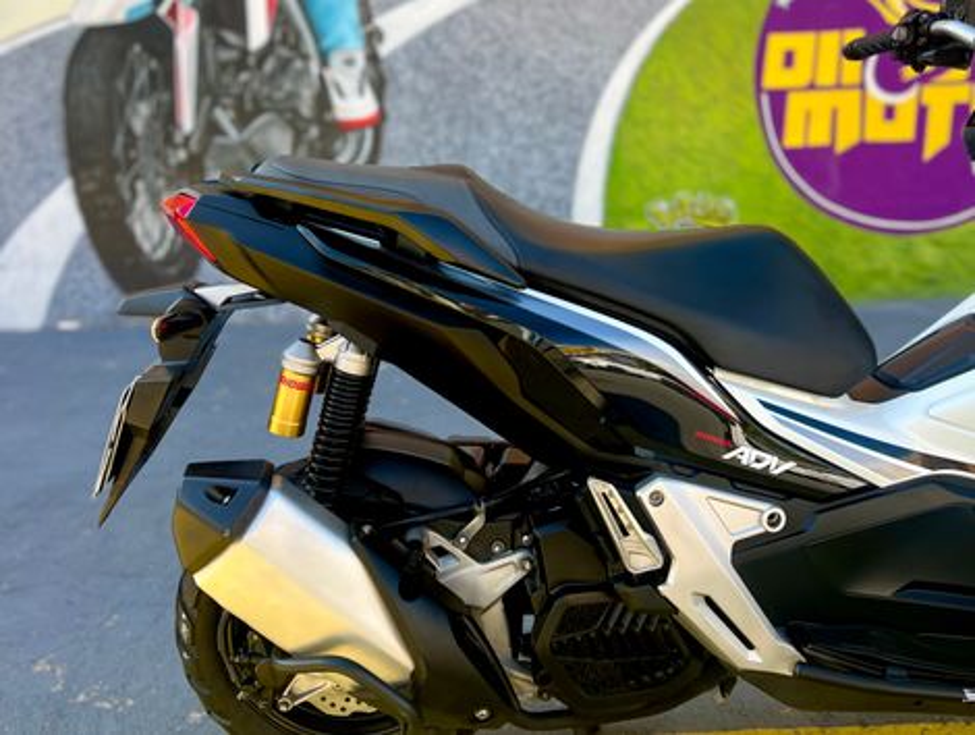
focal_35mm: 26
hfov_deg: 67.2
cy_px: 368
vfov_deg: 53.2
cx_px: 488
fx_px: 733
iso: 50
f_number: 1.5
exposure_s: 1/502
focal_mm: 5.7
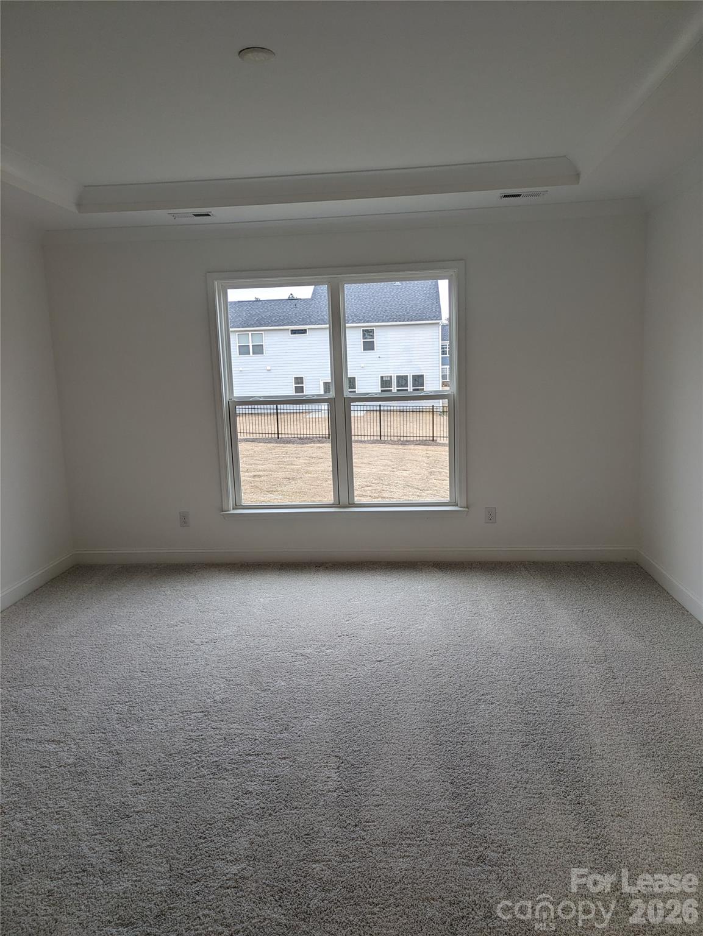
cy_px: 468
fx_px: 677
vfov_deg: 69.4
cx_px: 352
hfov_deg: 54.9
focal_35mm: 25
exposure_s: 1/40
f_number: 1.89
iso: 38
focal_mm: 5.43
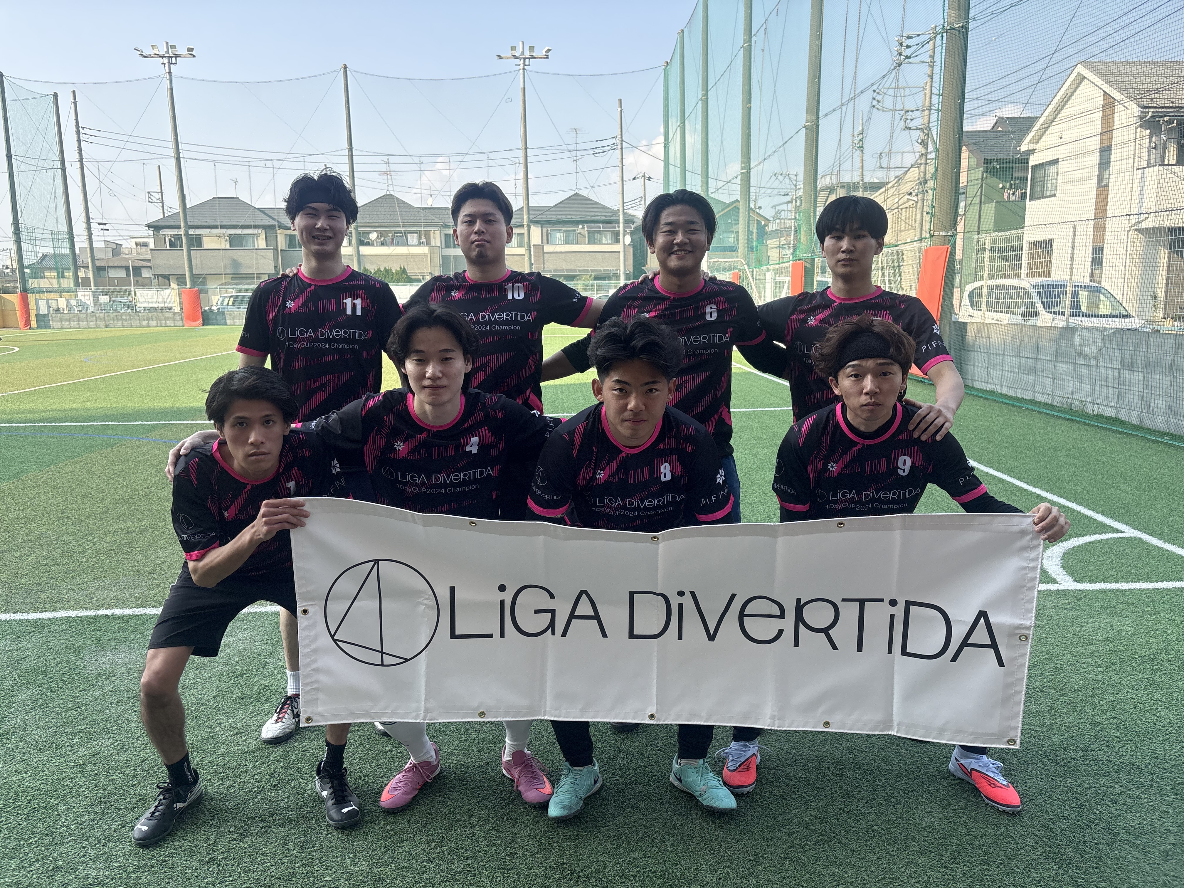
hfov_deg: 67.3
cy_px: 444
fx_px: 889
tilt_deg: -7.2
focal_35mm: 26
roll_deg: +0.0
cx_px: 592
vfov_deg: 53.1
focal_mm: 5.96
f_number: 1.6
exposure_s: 1/1016
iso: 64
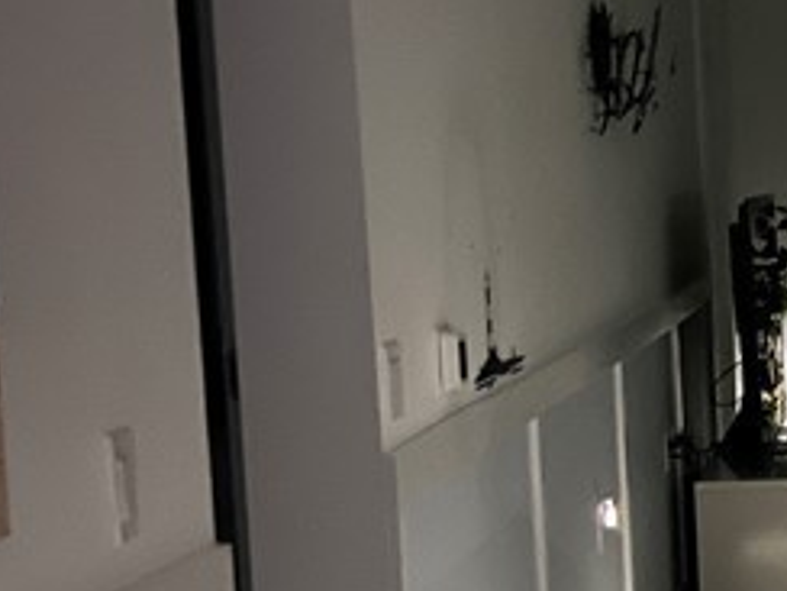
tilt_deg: -7.4
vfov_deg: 13.5
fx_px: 2478
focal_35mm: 109
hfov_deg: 15.0
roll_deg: +0.1
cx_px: 1532
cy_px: 452
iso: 1000
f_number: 1.5
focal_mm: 5.7
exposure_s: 1/2
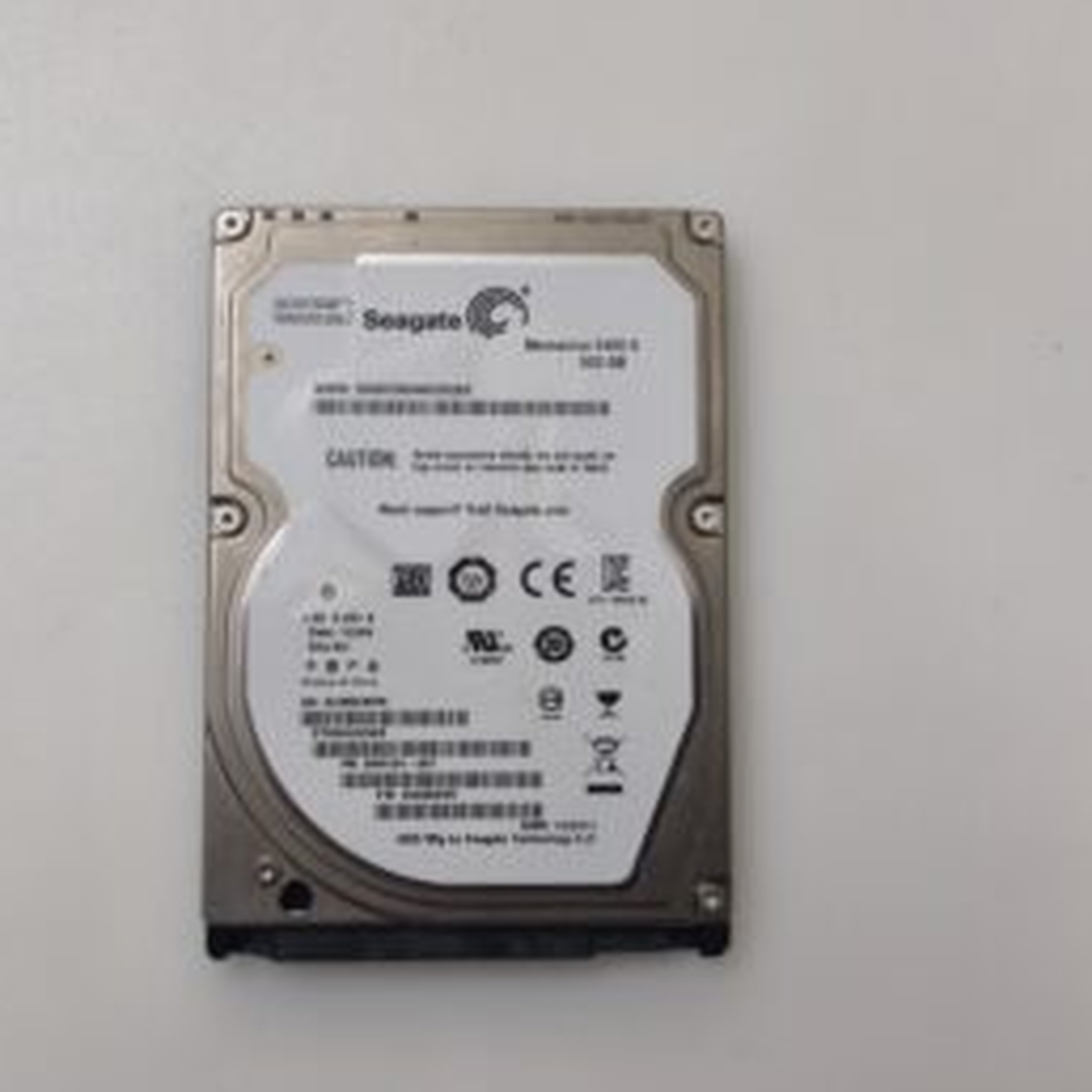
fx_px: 1499
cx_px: 516
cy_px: 544
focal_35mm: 42
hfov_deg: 40.0
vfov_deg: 40.0
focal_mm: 6.57
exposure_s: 1/50
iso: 500
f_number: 1.6
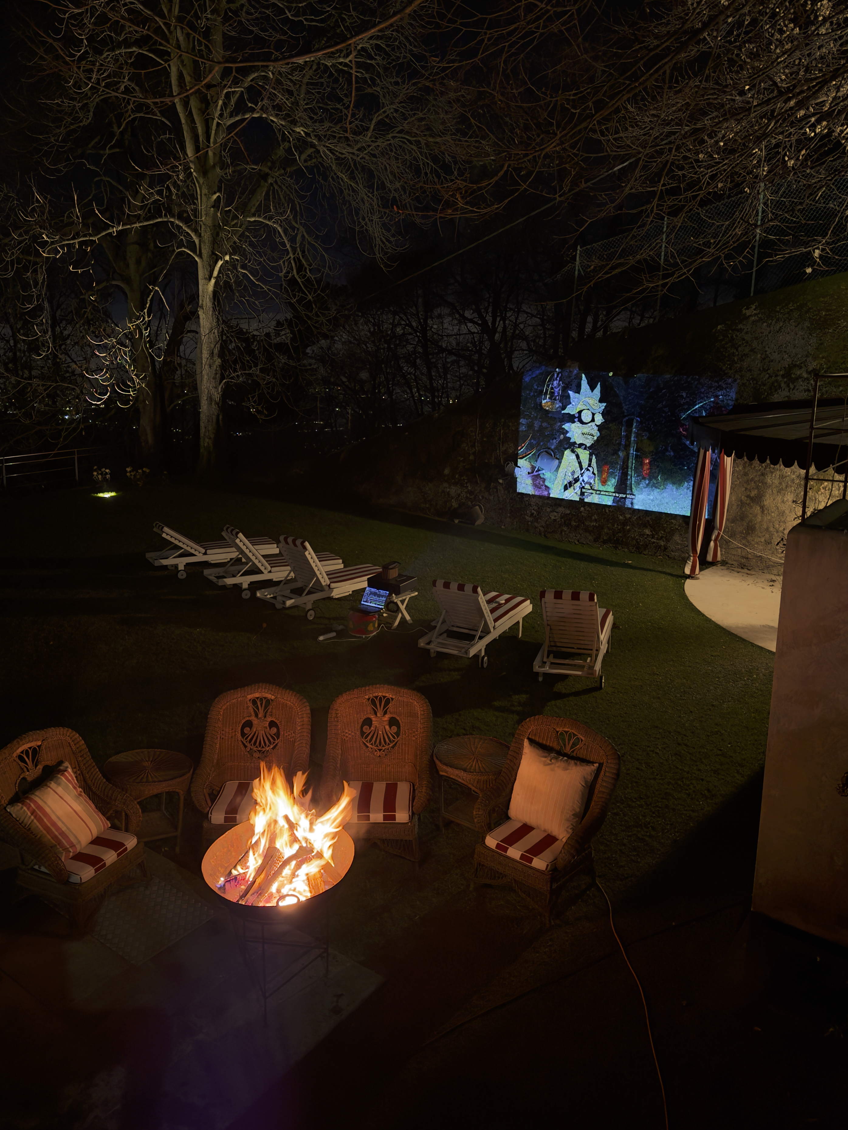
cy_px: 527
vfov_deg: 67.2
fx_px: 849
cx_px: 391
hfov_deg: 53.0
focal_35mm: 26
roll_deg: +0.1
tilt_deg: -10.4
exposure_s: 1/17
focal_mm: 6.76
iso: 1000
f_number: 1.78
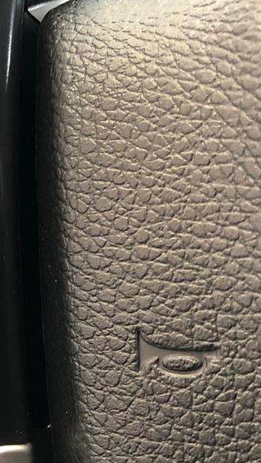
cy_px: 314
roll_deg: +3.1
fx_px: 861
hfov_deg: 15.7
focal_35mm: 70
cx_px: -140
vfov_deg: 29.9
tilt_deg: -24.5
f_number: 1.8
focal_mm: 4
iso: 100
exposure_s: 1/12
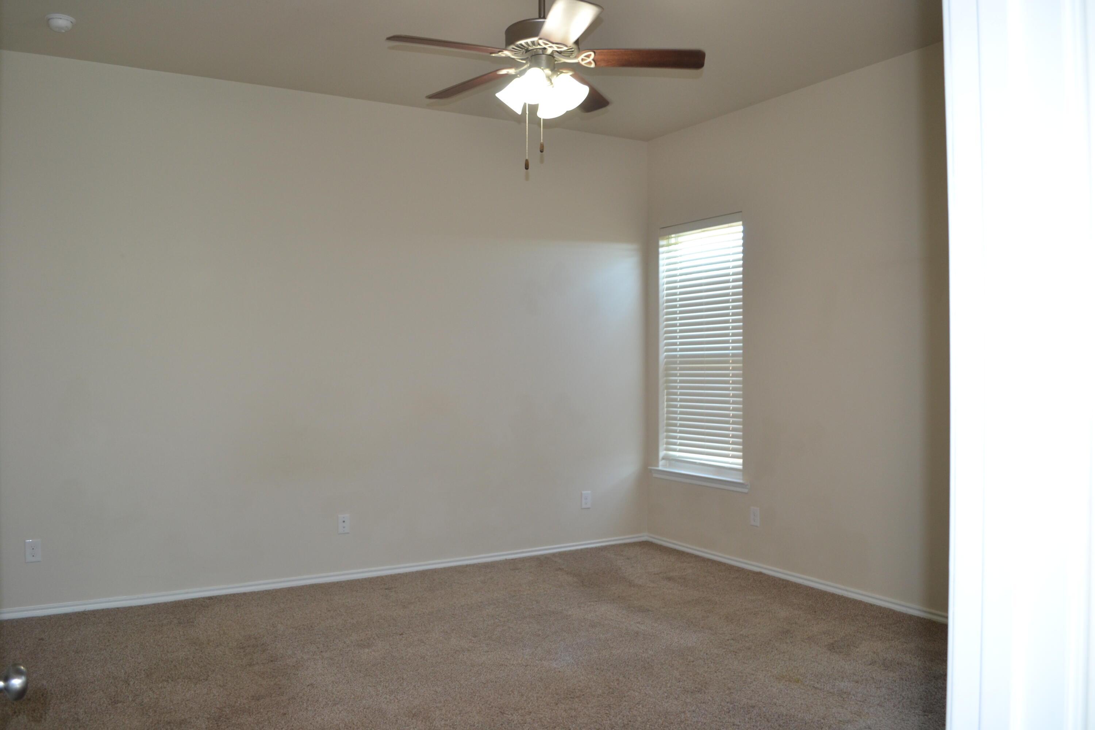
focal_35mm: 27
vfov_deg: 47.9
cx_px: 548
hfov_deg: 67.4
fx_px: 821
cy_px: 365
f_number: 4
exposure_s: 1/60
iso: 400
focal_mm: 18
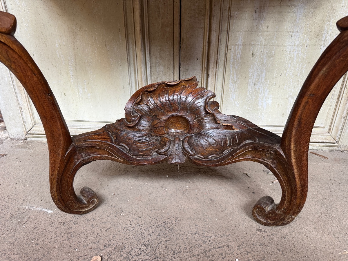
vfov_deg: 56.8
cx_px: 174
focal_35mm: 24
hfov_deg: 71.6
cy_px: 130
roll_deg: +0.3
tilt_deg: -26.0
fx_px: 241
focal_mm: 6.76
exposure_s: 1/121
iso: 200
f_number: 1.78
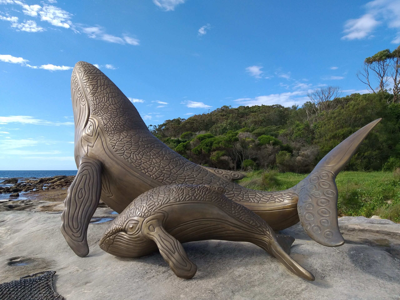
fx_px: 300
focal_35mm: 26
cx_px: 200
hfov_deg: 67.3
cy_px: 150
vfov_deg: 53.1
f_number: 1.7
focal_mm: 3.93
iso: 40
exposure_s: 1/1374
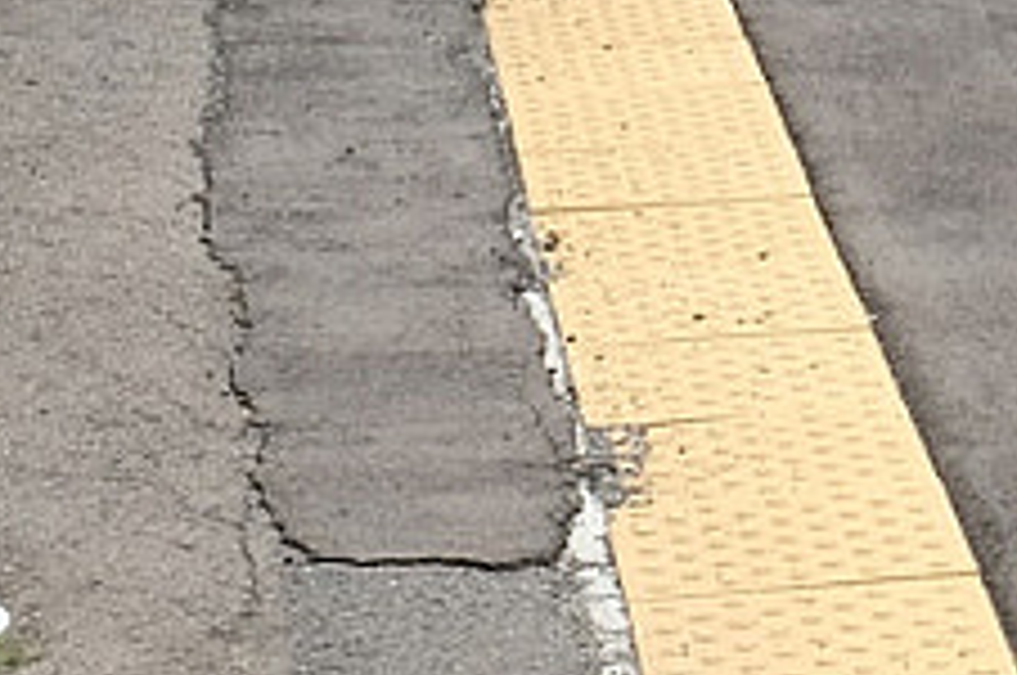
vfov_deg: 5.6
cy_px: -1120
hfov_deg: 8.8
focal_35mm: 234
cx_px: 1017
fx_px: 6601
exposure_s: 1/320
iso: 200
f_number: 5.6
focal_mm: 22.3
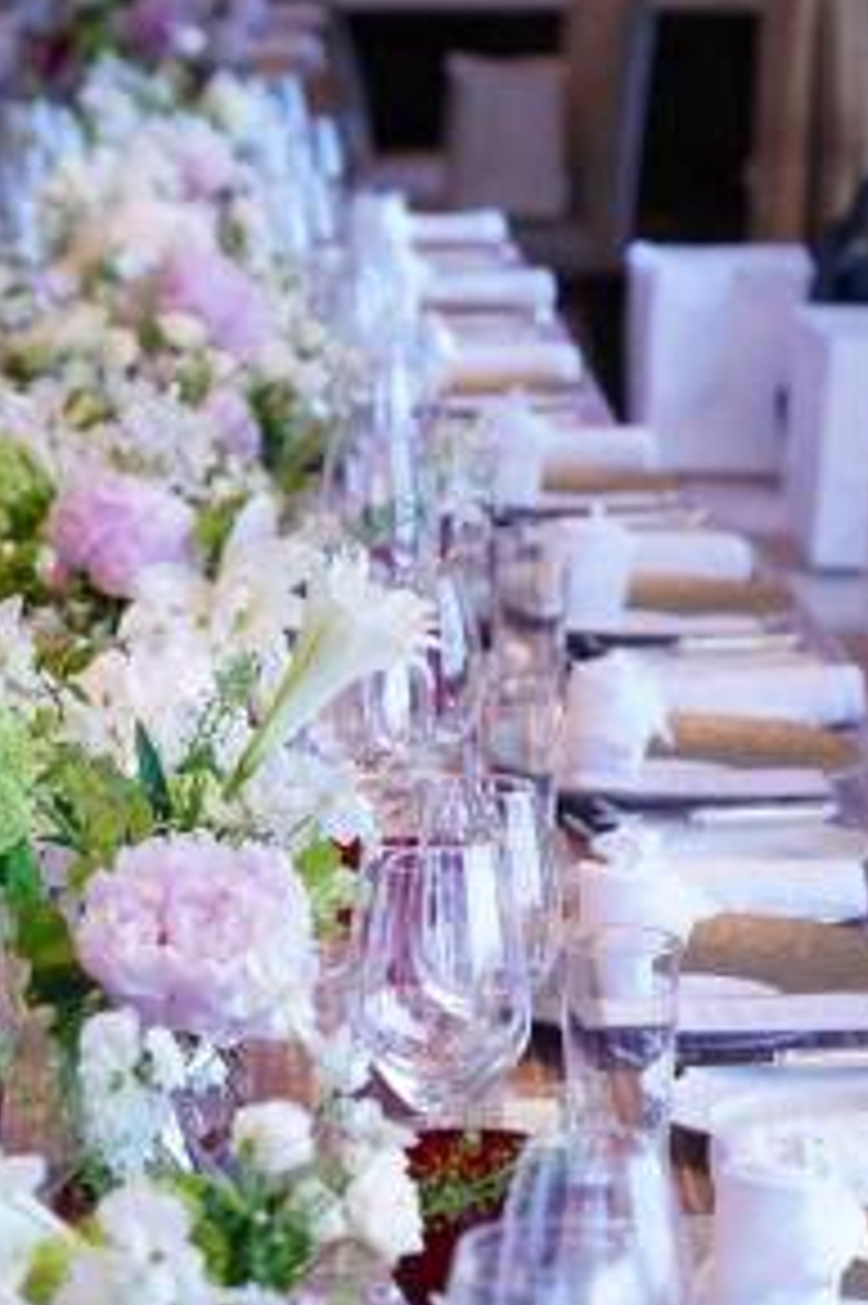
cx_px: 67
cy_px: 1048
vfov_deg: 14.1
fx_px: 5250
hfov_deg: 9.4
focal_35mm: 145
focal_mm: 70
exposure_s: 1/320
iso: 1600
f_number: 4
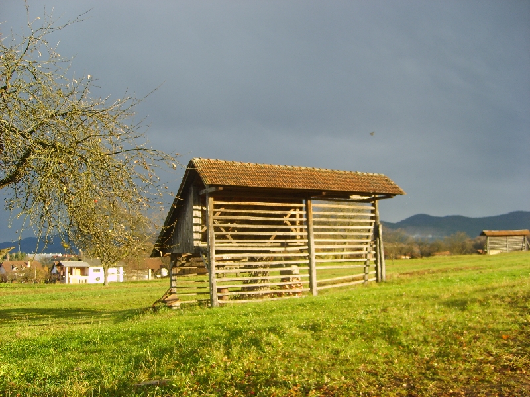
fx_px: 536
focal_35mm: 35
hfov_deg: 52.6
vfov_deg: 40.7
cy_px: 198
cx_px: 265
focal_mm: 5.8
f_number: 2.8
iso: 50
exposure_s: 1/180
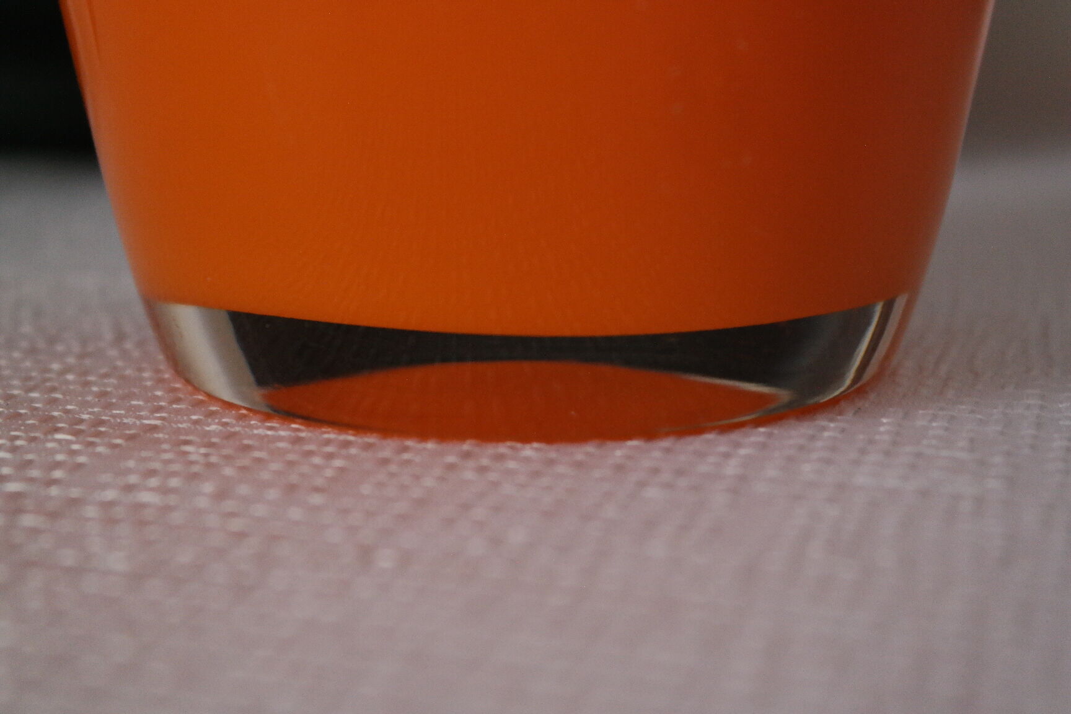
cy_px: 357
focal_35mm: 77
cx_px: 536
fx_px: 2291
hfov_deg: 26.3
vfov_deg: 17.7
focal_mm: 50
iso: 1600
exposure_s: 1/30
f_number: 5.6
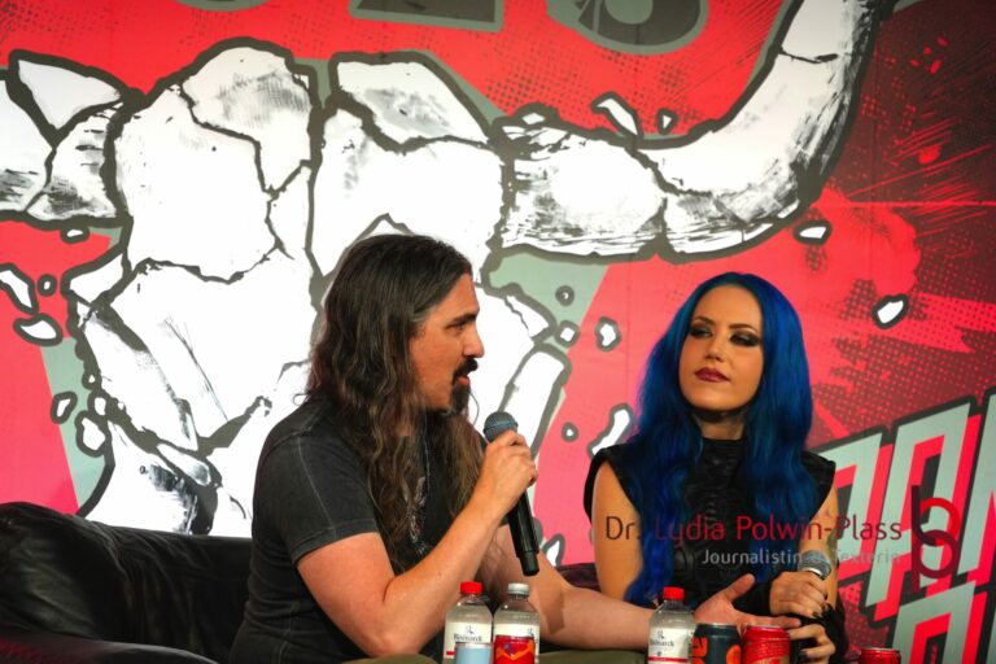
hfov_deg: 10.2
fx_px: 5602
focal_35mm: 202
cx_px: 498
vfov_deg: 6.8
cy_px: 332
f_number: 5.6
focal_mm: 135
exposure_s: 1/250
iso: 1000
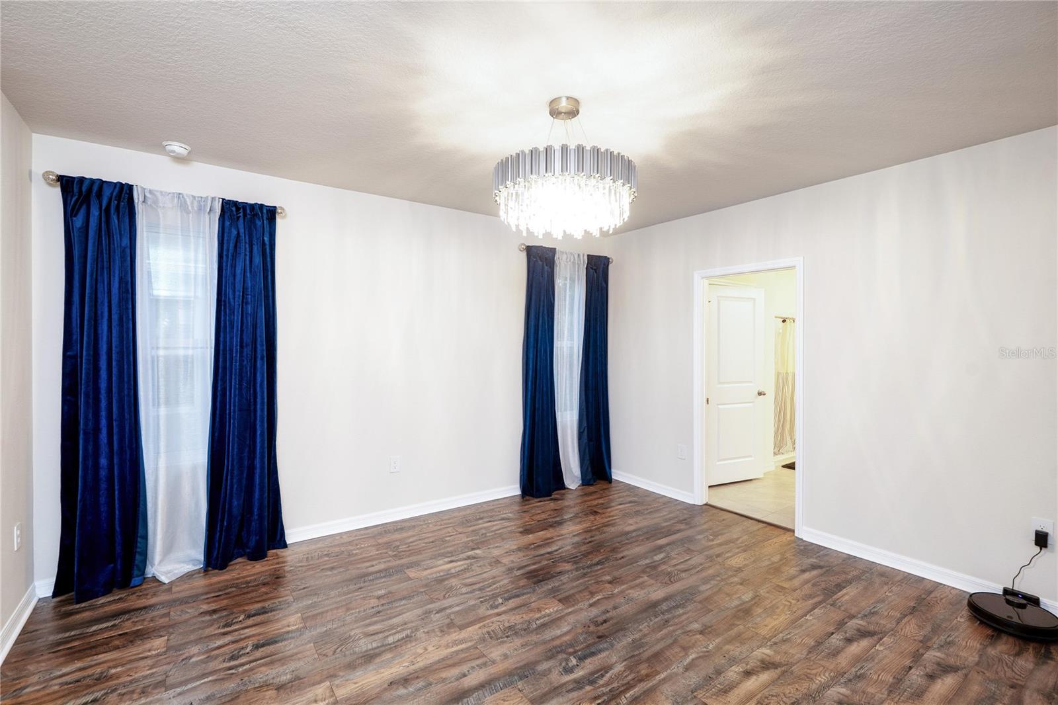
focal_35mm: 16
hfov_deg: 96.7
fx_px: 470
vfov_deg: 73.7
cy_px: 352
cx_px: 529
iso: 100
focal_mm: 16
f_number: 7.1
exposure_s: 1/8
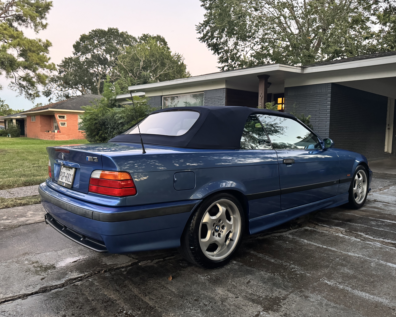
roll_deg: +0.2
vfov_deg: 54.9
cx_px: 213
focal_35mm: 26
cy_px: 157
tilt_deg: -4.3
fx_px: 305
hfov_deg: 65.9
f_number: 1.78
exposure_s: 1/43
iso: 800
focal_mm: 6.76
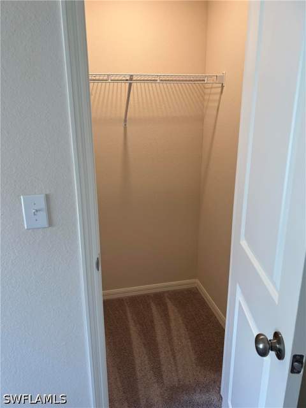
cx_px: 153
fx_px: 306
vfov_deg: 67.3
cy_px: 204
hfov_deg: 53.1
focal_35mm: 26
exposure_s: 1/120
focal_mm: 5.7
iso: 50
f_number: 1.5
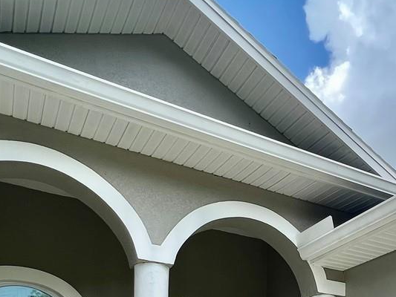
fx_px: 446
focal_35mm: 39
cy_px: 391
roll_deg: -0.4
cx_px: 267
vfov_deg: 29.4
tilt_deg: +3.1
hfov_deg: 47.0
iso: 32
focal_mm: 1.57
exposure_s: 1/550
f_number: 1.8
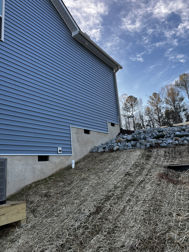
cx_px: 94
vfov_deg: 67.3
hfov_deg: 53.1
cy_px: 126
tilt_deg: +11.0
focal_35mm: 26
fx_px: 189
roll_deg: +5.0
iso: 40
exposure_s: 1/277
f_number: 1.6
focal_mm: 5.1
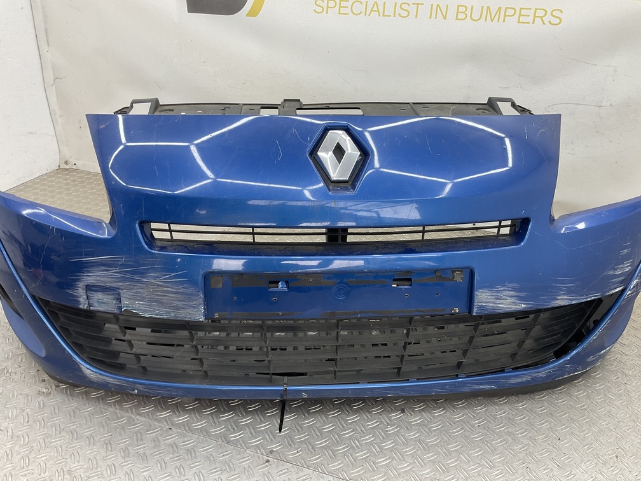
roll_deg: -3.3
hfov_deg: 61.7
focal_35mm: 29
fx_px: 537
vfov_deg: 48.2
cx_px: 320
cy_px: 240
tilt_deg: -29.5
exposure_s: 1/100
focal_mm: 3
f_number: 1.8
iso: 40
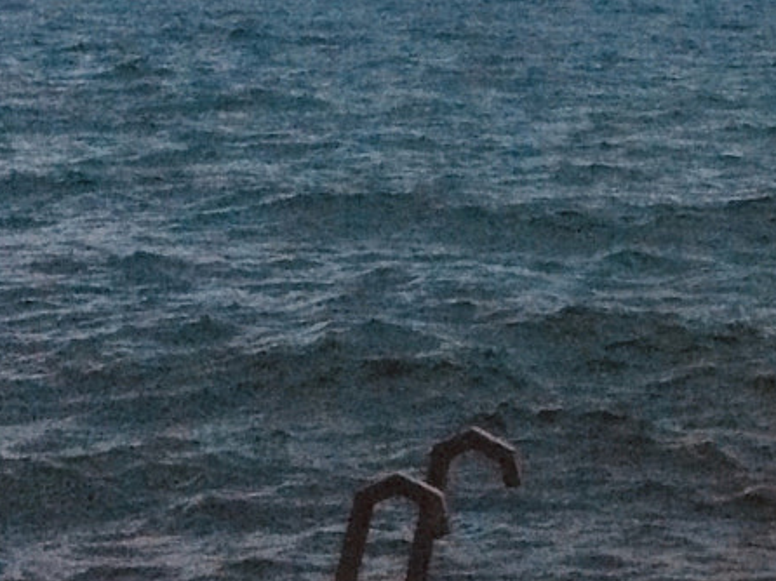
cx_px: 1174
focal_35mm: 104
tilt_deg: -3.9
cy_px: 95
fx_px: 2330
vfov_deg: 14.1
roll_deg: -3.2
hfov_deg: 17.0
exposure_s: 1/30
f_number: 2.2
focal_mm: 4.15
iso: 250
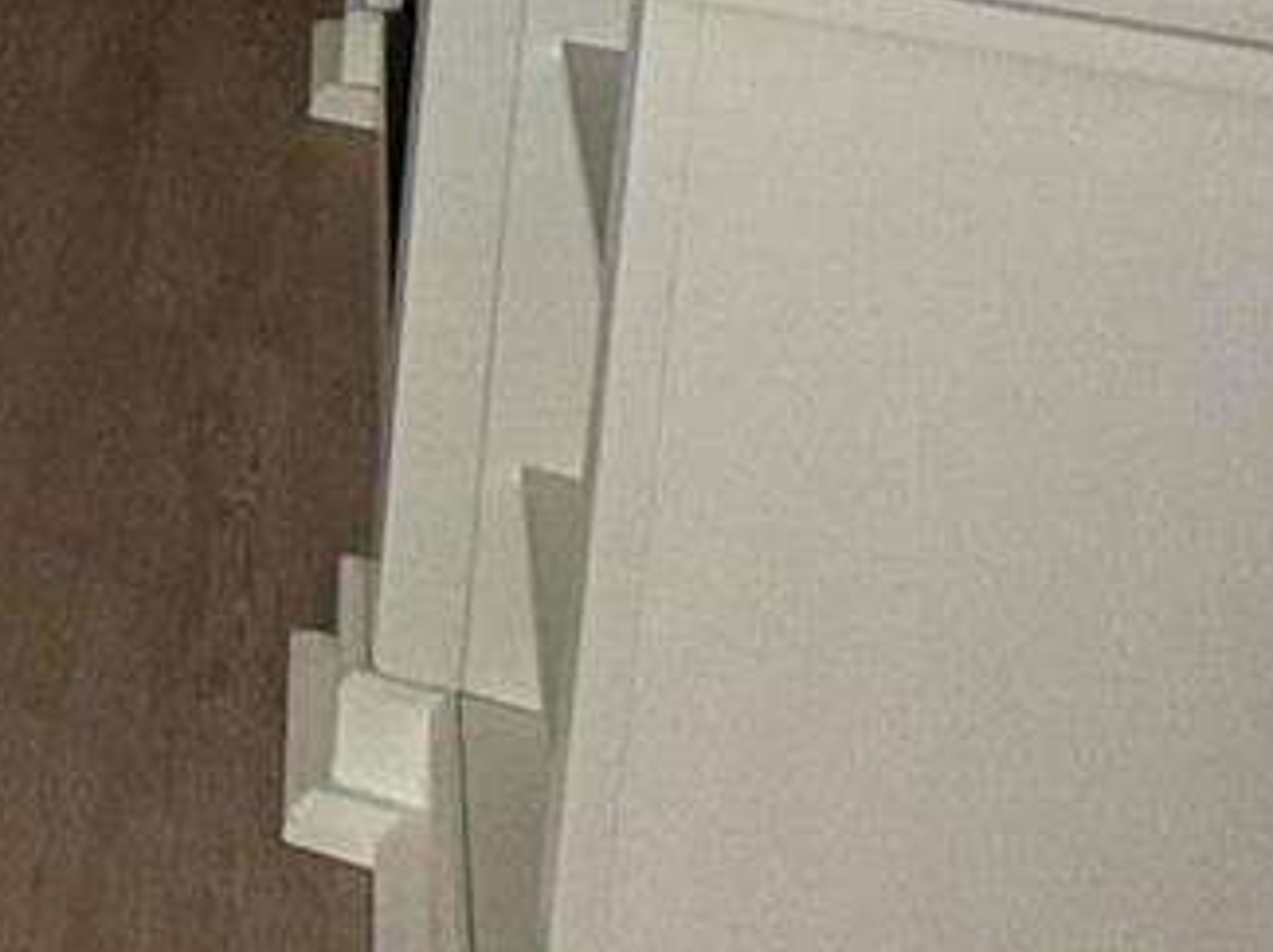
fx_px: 2535
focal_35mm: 69
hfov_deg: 21.0
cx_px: -905
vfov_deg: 17.5
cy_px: -733
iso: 200
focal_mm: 2.22
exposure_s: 1/81
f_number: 2.2
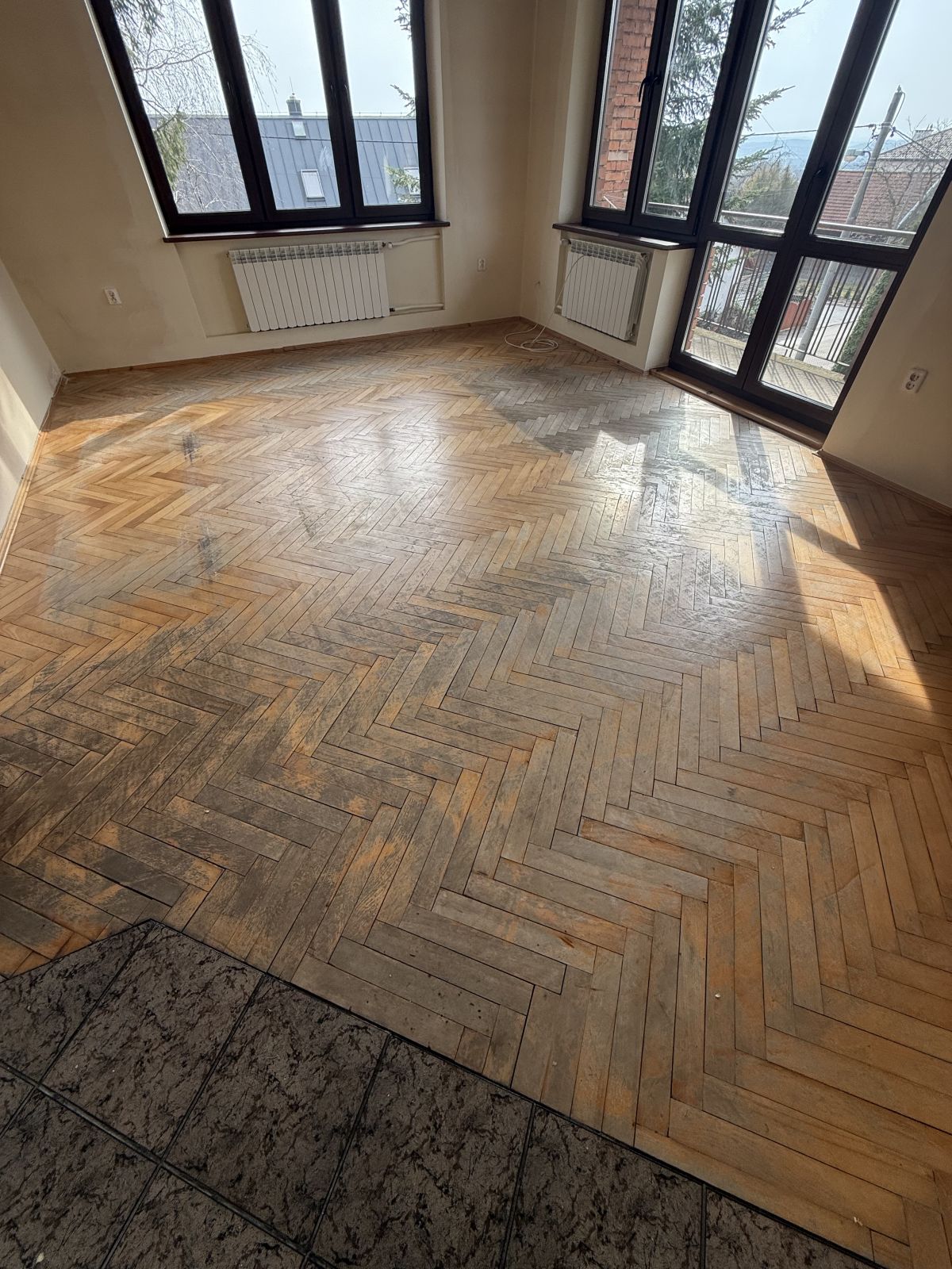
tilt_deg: -44.6
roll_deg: +0.7
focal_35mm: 14
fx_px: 513
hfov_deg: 85.7
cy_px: 634
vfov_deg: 102.1
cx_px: 476
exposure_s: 1/181
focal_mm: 2.22
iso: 64
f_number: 2.2
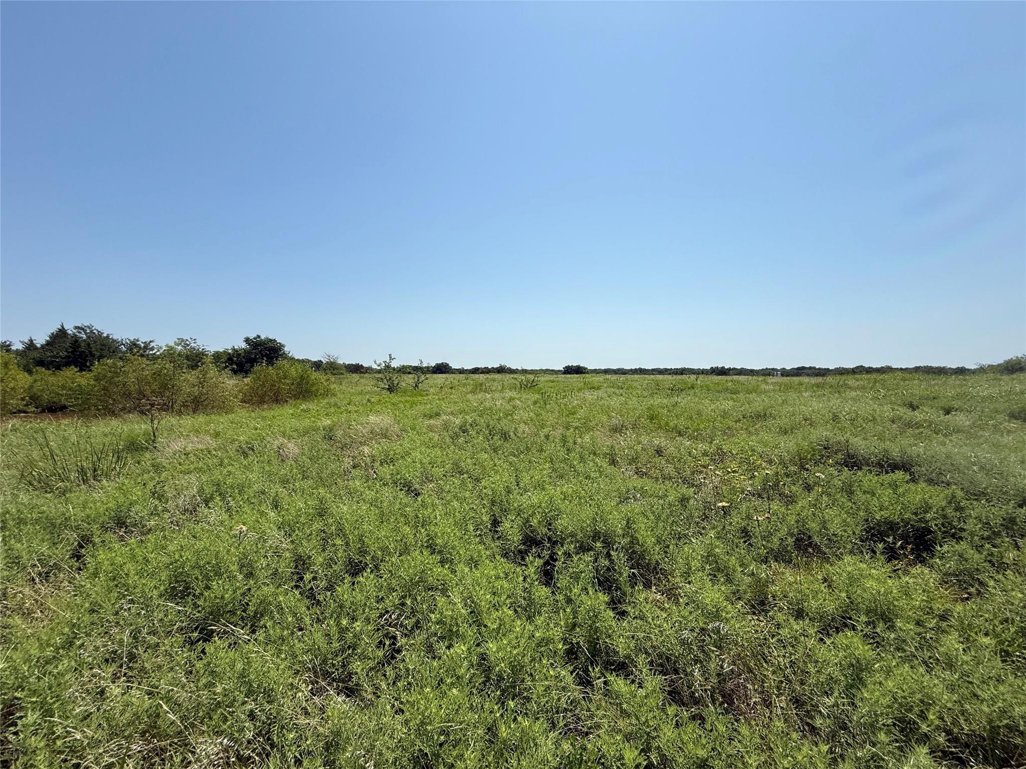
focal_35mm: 14
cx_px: 513
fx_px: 415
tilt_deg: -0.2
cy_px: 384
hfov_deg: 102.1
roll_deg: -0.3
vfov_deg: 85.7
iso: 50
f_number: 2.2
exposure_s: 1/3460
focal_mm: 2.22
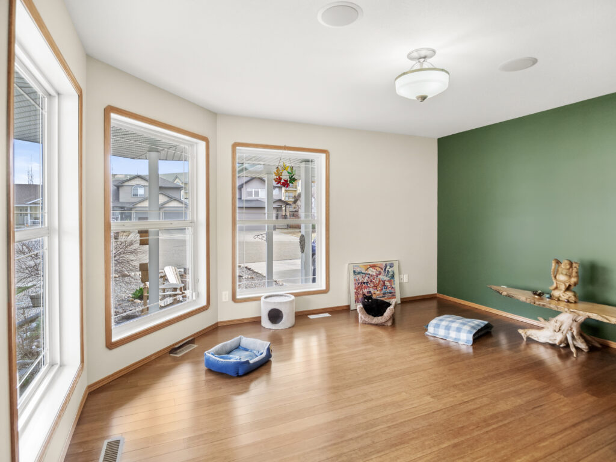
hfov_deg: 87.8
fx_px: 320
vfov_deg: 71.6
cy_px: 231
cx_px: 308
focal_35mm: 18
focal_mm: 9
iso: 1600
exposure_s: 1/50
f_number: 4
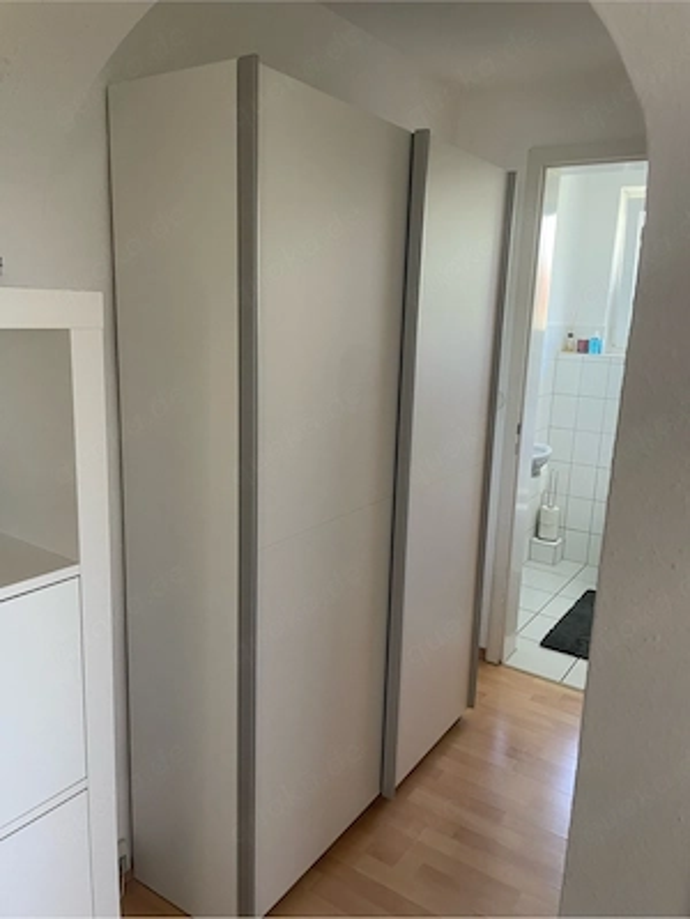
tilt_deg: -12.4
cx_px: 345
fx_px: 691
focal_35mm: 26
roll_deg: -2.2
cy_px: 460
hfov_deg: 53.1
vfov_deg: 67.3
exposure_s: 1/66
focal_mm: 4.2
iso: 125
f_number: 1.6
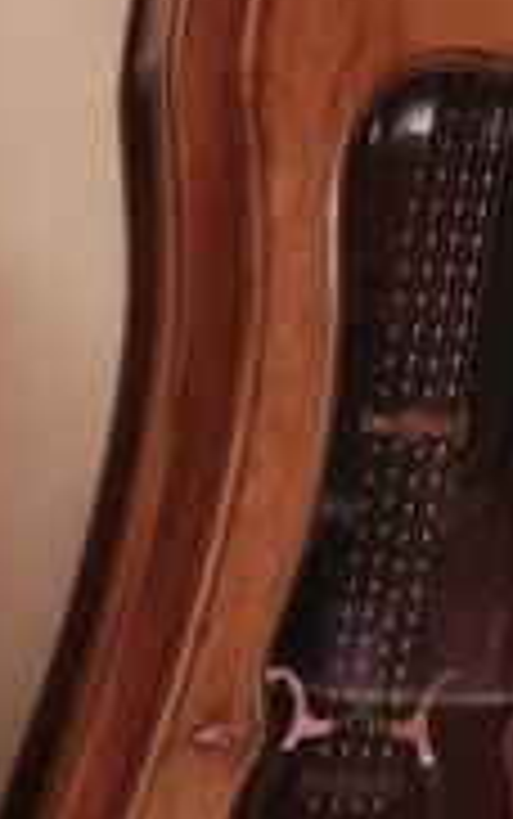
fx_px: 2166
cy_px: 1116
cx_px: -418
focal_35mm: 97
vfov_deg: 19.4
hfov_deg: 12.3
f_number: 1.79
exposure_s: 1/33
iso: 1268
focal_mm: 4.74
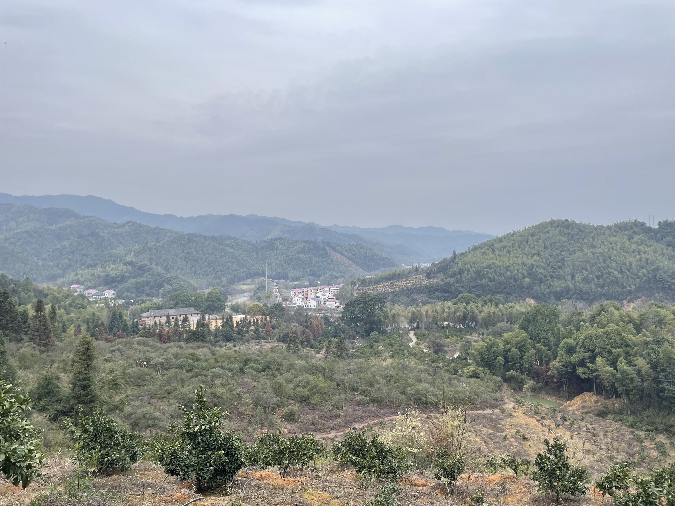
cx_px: 338
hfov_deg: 67.3
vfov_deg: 53.1
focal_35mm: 26
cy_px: 253
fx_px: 507
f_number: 1.6
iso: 32
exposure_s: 1/725
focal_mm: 4.2
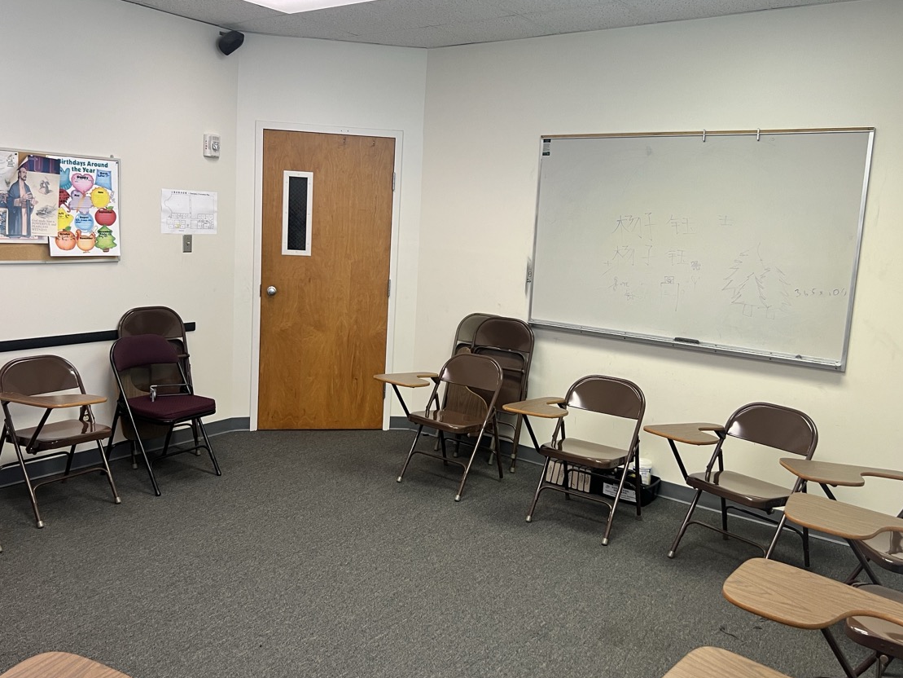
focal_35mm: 30
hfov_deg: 59.8
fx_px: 783
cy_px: 311
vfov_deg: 46.8
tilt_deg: -9.1
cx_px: 404
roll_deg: -2.8
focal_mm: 5.7
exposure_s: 1/60
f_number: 1.5
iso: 100
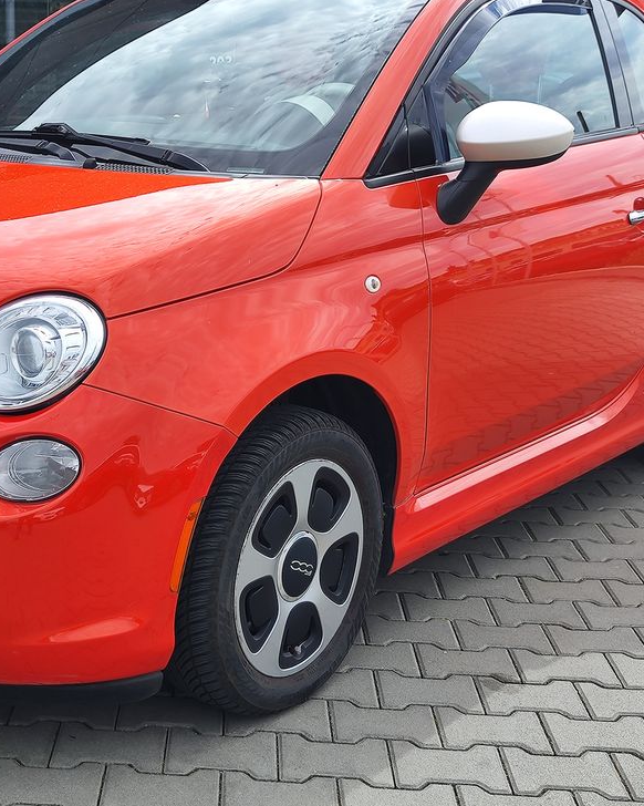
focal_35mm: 37
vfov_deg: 49.1
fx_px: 882
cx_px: 175
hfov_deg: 39.2
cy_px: 372
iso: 50
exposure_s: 1/469
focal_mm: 7.01
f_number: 1.69
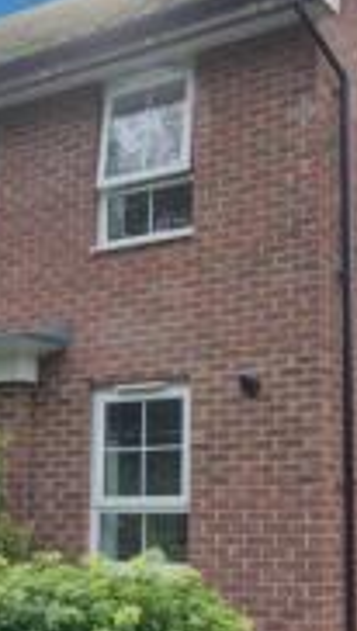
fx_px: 1028
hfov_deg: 19.4
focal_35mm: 61
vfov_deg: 34.1
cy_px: 342
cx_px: 303
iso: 400
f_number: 8
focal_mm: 15
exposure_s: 1/320
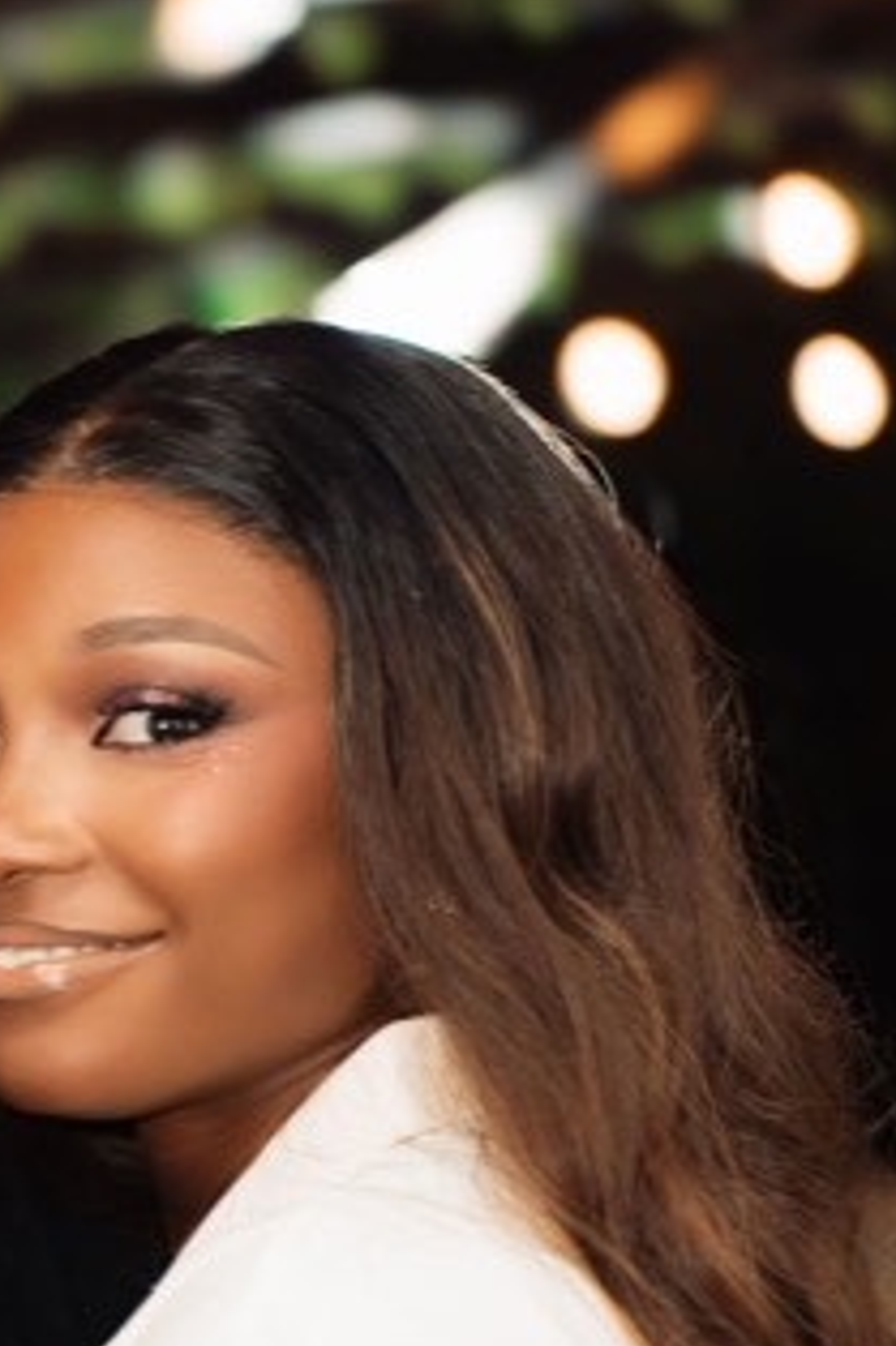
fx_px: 7138
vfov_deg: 10.7
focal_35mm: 191
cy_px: 1200
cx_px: -182
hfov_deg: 7.1
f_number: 2.8
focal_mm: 75
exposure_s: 1/250
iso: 640
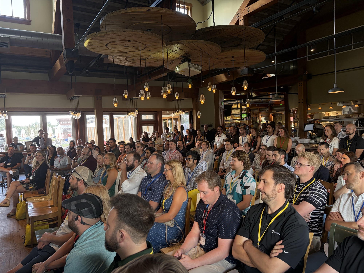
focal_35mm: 26
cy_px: 136
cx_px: 182
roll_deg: +2.2
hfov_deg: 67.3
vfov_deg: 53.1
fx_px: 273
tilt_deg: -1.8
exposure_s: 1/60
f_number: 1.6
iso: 125
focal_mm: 5.96
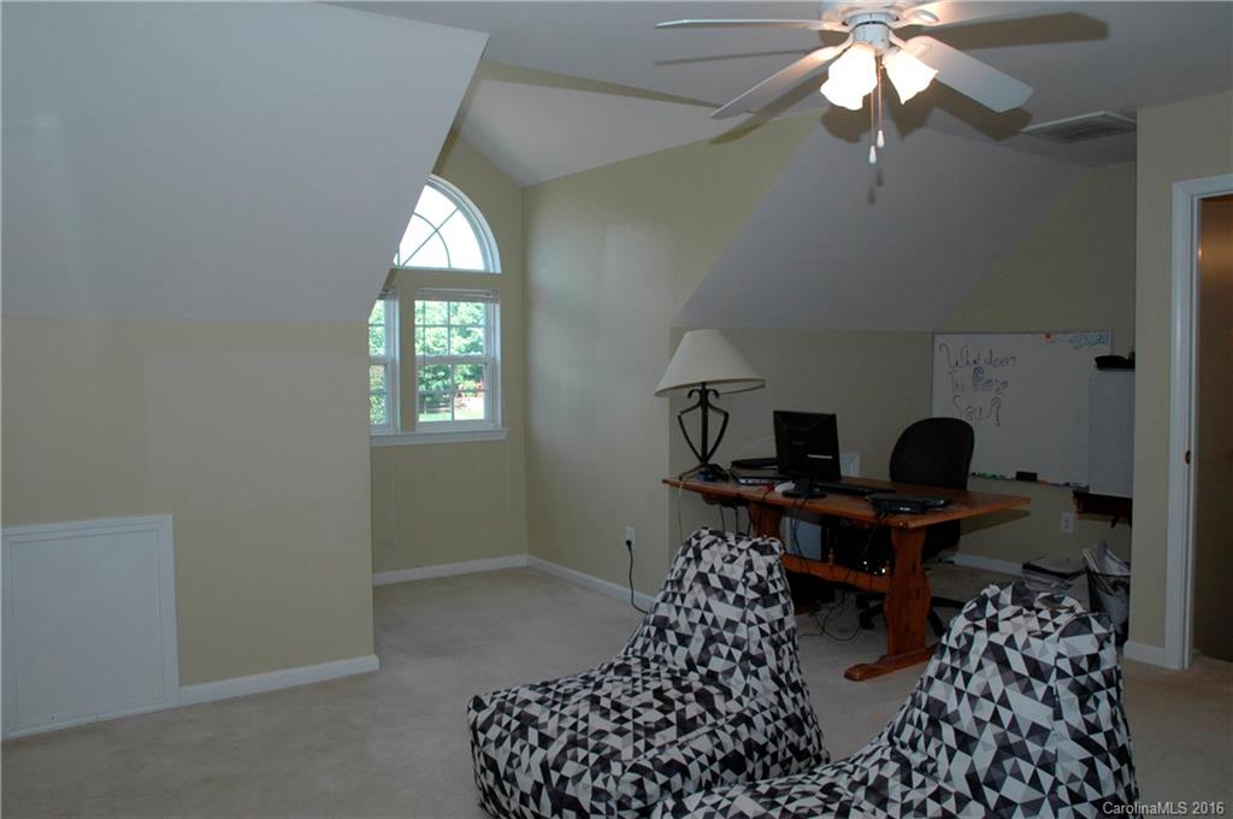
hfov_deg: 67.4
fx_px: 924
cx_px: 616
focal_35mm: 27
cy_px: 410
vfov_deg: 47.8
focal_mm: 18
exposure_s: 1/60
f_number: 8
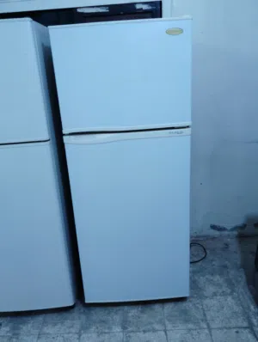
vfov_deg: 61.6
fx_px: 287
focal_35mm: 29
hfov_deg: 48.4
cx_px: 129
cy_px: 171
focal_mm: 4.25
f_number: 1.8
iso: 296
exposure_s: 1/60
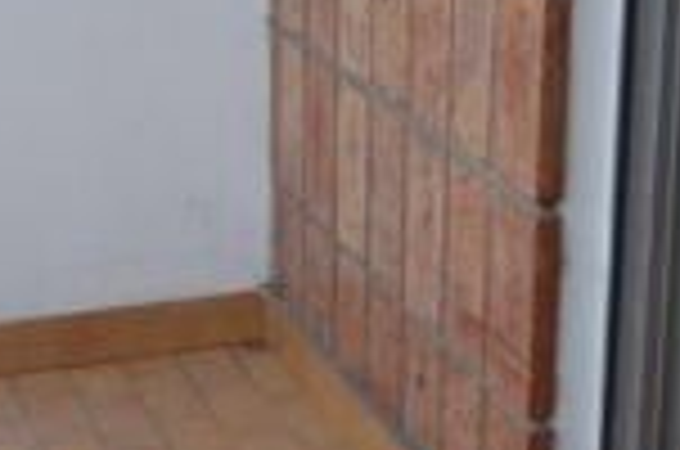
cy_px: 153
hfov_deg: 19.4
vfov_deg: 13.0
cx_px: 182
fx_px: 1979
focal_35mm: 105
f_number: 3.8
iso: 400
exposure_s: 1/250
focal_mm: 20
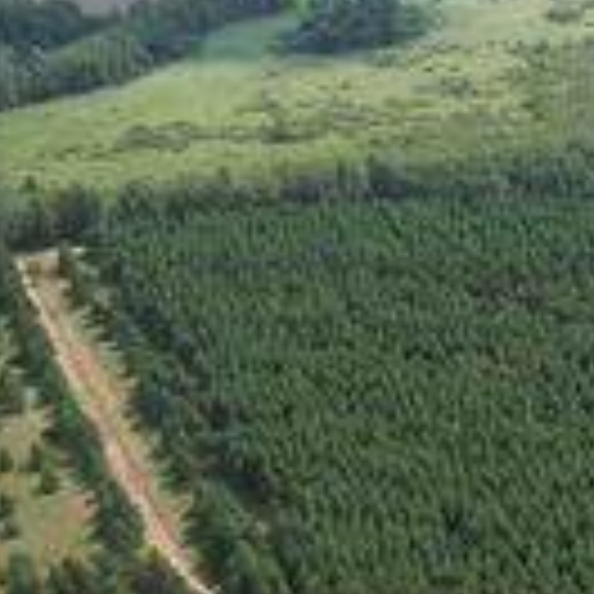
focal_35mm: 61
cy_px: 326
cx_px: 580
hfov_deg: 26.8
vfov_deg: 28.1
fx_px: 1184
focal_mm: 8.38
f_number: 2.8
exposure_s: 1/1000
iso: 100
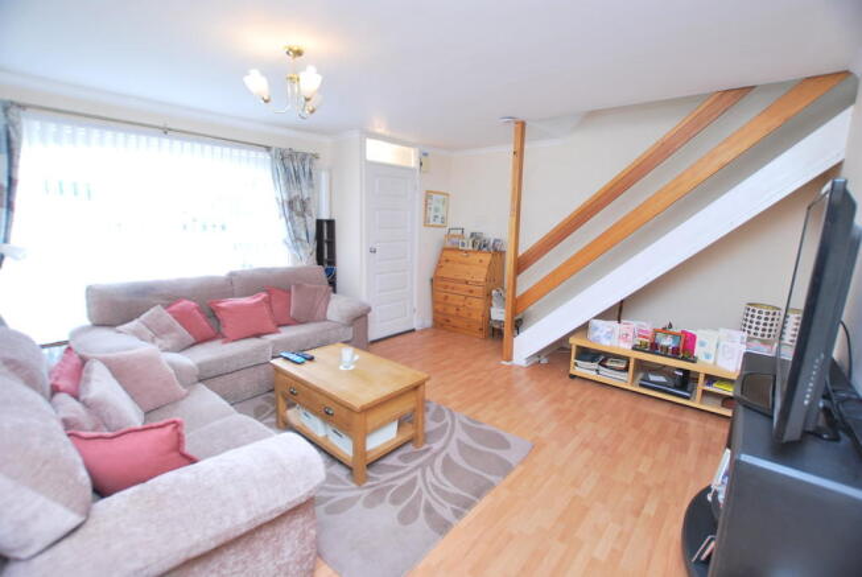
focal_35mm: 15
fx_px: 360
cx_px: 431
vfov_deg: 77.5
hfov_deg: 100.3
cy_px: 288
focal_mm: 10
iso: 200
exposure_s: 1/40
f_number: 3.5
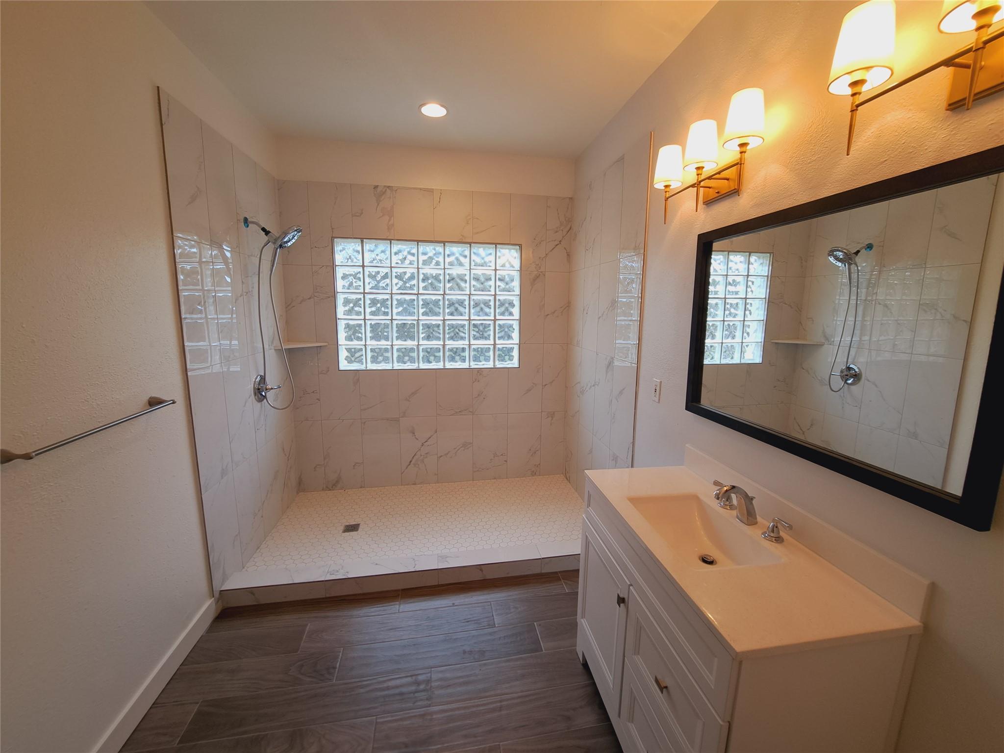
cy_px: 376
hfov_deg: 106.2
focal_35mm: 13
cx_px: 502
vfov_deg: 89.9
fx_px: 377
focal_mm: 1.74
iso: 50
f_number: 2.2
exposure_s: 1/40
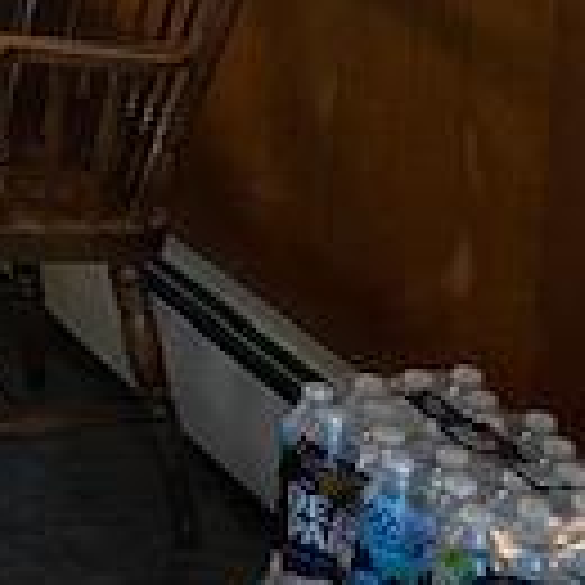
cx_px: -459
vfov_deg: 14.6
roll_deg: -1.4
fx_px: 2161
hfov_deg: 13.8
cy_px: -225
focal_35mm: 113
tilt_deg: -8.6
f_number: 1.8
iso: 500
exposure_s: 1/30
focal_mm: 4.25
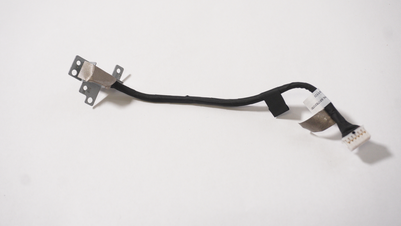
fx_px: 574
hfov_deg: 38.5
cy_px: 103
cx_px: 200
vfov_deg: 22.2
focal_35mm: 54
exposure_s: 1/200
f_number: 5.6
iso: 1250
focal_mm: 34
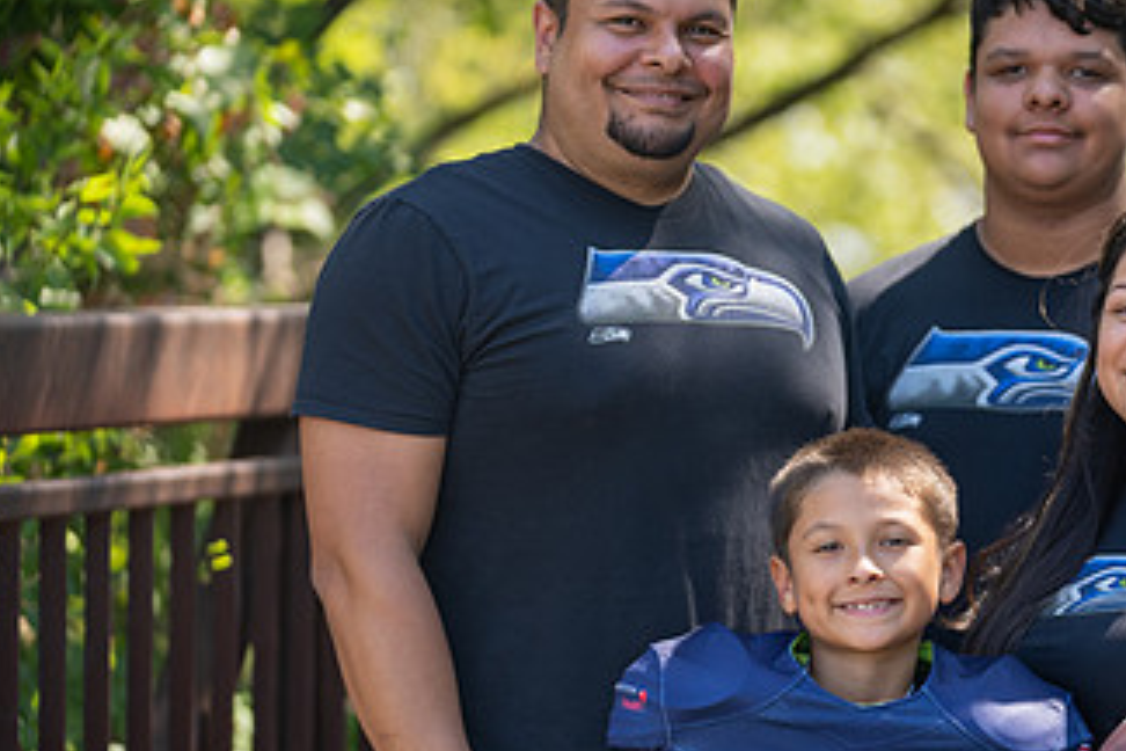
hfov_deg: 10.1
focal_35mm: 204
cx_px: 911
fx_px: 6380
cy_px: 488
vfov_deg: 6.7
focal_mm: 114
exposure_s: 1/320
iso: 125
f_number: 2.8
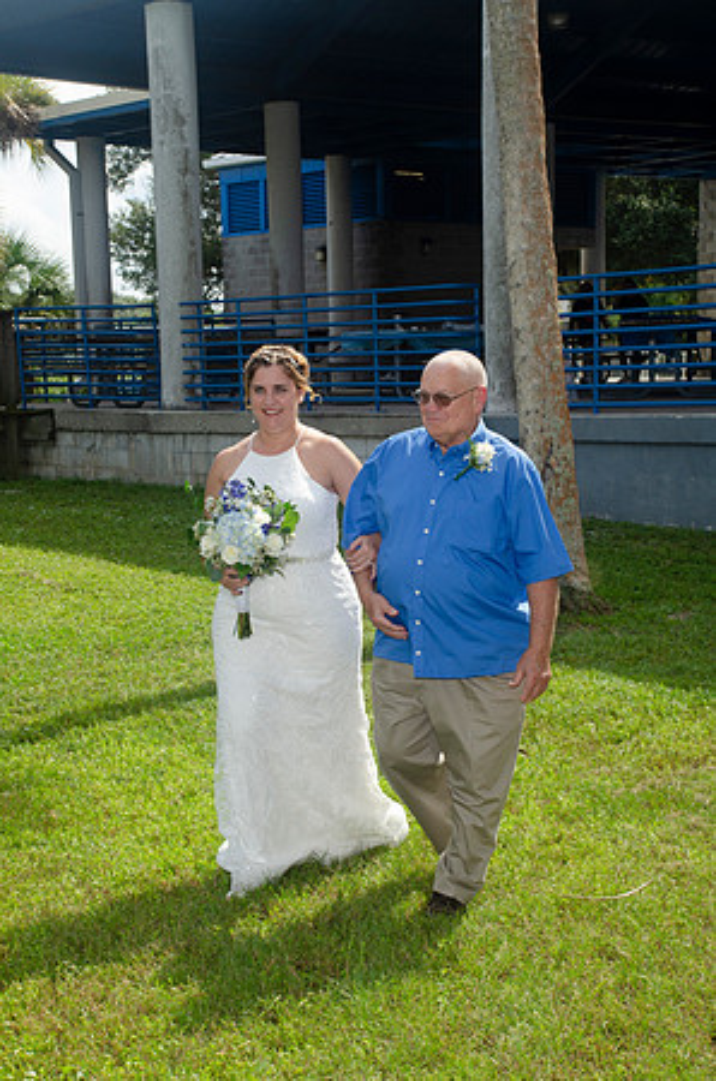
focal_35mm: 66
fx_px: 1978
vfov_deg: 30.6
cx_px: 358
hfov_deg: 20.5
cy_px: 540
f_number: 9
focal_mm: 44
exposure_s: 1/250
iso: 100
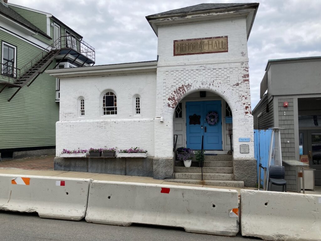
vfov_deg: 49.7
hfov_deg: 63.4
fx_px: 260
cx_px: 160
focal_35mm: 28
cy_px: 120
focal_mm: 3.99
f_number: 1.8
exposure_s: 1/2088
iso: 20
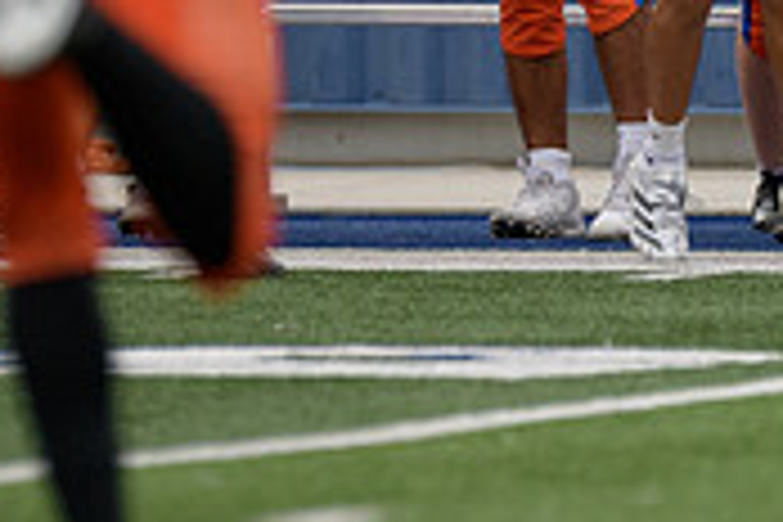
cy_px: 133
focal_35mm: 1325
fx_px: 28816
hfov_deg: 1.6
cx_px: 665
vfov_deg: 1.0
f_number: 2.8
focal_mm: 270
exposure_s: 1/800
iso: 280
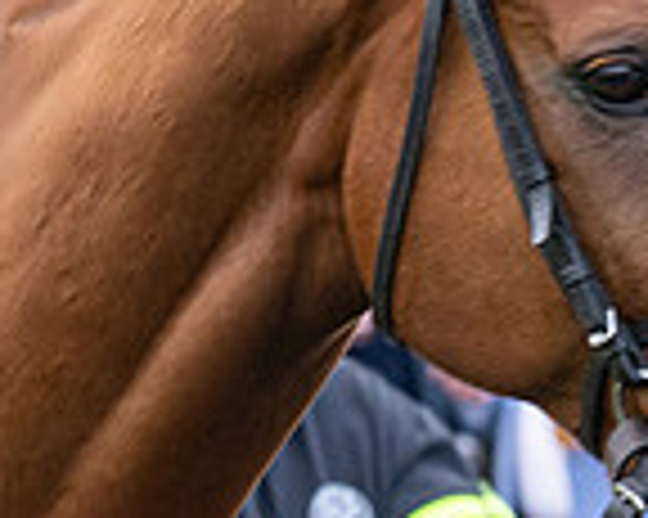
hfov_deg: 1.9
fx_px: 19050
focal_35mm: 994
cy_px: 304
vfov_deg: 1.6
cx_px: 1112
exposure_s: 1/250
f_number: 6.3
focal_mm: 135
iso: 400
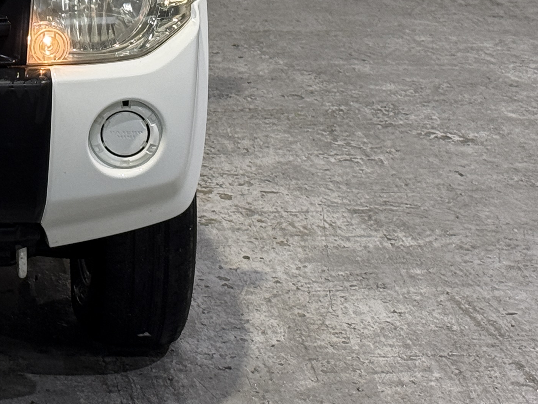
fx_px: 2129
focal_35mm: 137
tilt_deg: -10.1
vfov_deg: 10.6
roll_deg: +0.2
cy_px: -104
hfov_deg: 13.7
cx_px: -211
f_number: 1.78
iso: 64
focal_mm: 6.76
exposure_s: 1/60
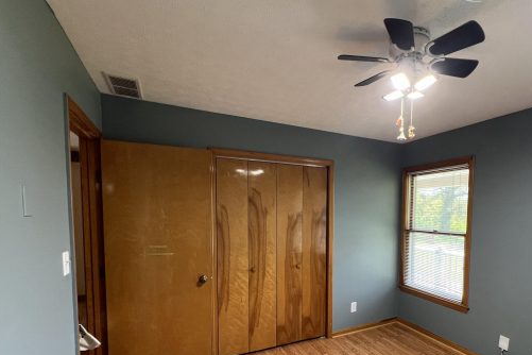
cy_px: 232
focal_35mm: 18
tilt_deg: -4.3
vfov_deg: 65.9
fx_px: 266
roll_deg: -0.2
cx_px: 330
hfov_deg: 88.4
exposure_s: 1/99
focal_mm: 1.57
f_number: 1.8
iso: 160
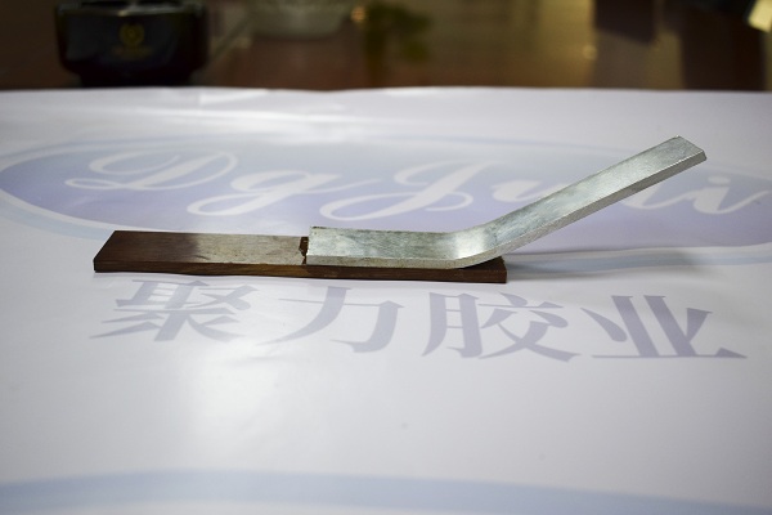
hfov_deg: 45.0
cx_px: 386
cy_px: 258
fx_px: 933
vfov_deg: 30.8
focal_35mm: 44
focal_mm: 29
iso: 800
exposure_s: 1/125
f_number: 4.5
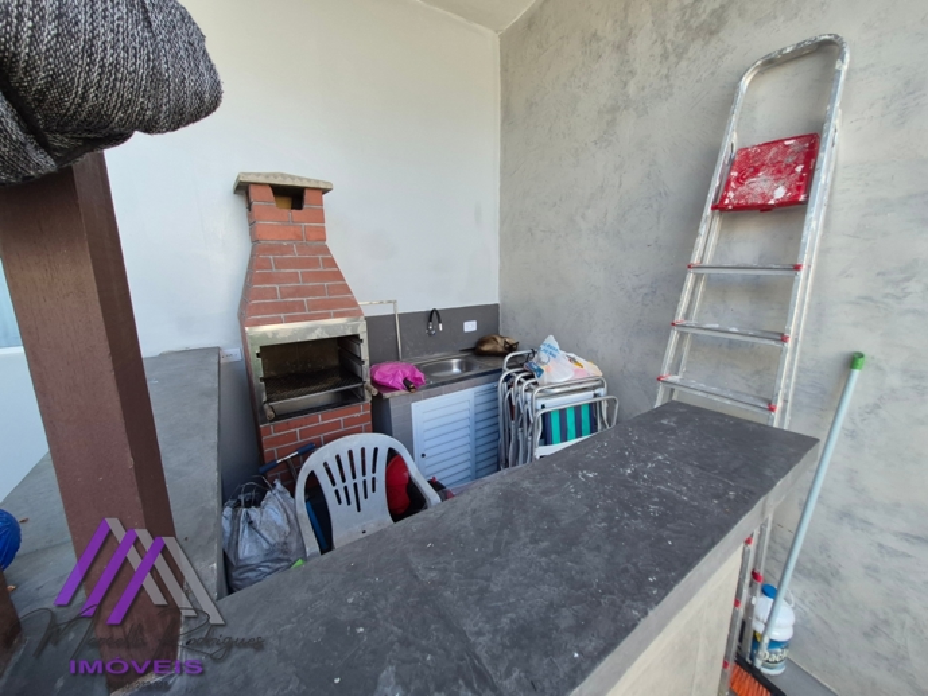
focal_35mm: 13
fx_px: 349
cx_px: 464
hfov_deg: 106.2
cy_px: 348
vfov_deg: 89.9
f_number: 2.2
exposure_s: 1/359
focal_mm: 1.74
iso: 125
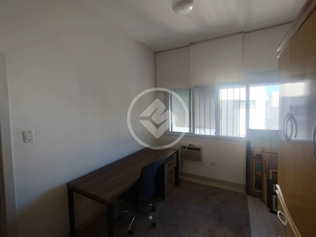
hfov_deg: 94.5
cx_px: 158
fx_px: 146
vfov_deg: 78.1
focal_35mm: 16
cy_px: 118
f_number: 2.2
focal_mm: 1.66
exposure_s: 1/120
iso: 108
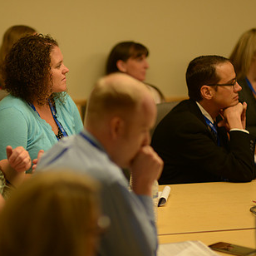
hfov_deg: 12.8
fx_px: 1138
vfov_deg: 12.8
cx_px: 52
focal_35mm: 136
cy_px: 153
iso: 400
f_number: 1.4
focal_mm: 85
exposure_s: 1/200
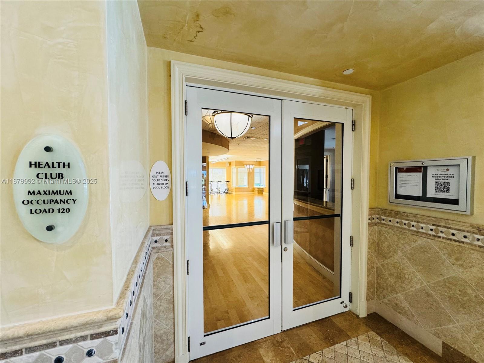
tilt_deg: -1.3
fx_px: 196
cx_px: 242
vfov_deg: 85.7
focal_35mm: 14
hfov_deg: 102.1
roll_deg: +0.2
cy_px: 182
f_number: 2.2
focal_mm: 2.22
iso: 250
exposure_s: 1/60
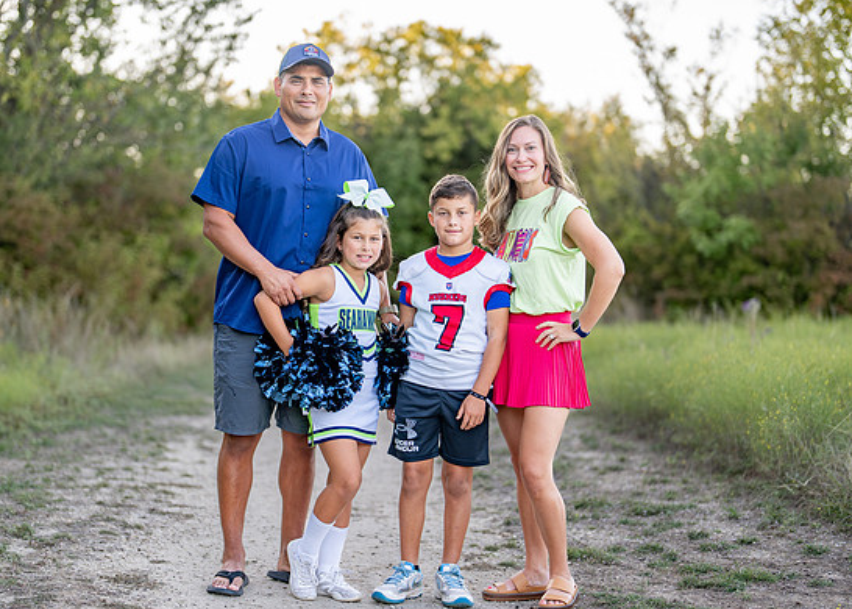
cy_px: 319
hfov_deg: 29.9
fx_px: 1597
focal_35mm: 66
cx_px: 386
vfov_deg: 21.6
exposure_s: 1/500
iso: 100
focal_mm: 50
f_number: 1.2
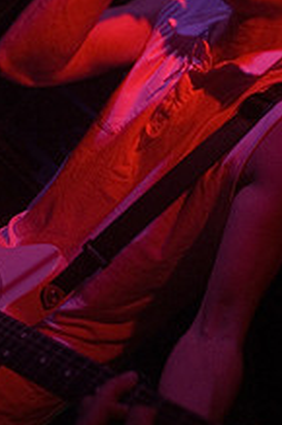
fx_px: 730
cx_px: 219
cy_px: 246
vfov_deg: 32.3
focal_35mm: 62
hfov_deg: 21.6
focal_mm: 20
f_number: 2.8
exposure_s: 1/200
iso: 800
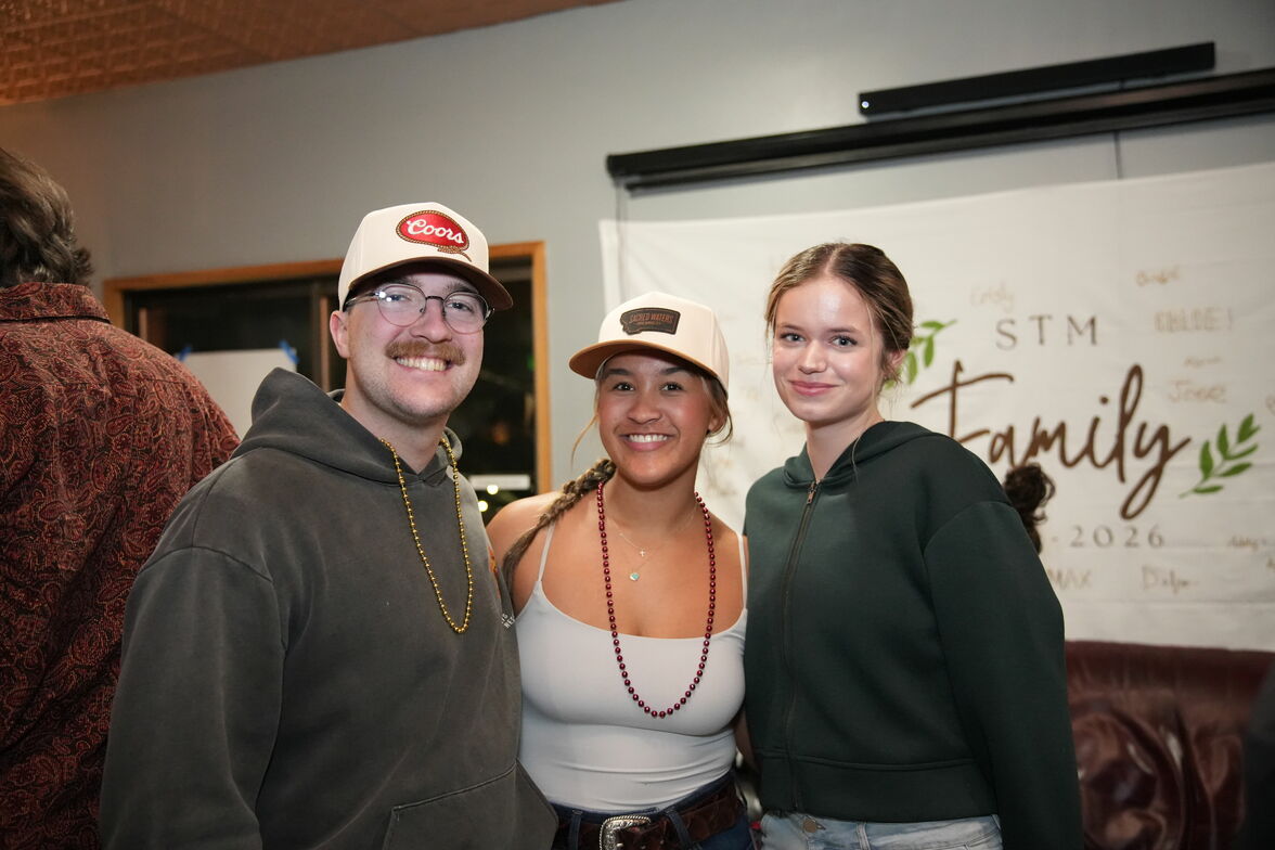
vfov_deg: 38.9
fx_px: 1204
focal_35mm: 34
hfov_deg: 55.8
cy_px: 425
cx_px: 638
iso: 8000
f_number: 2.8
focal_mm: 34
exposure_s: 1/100
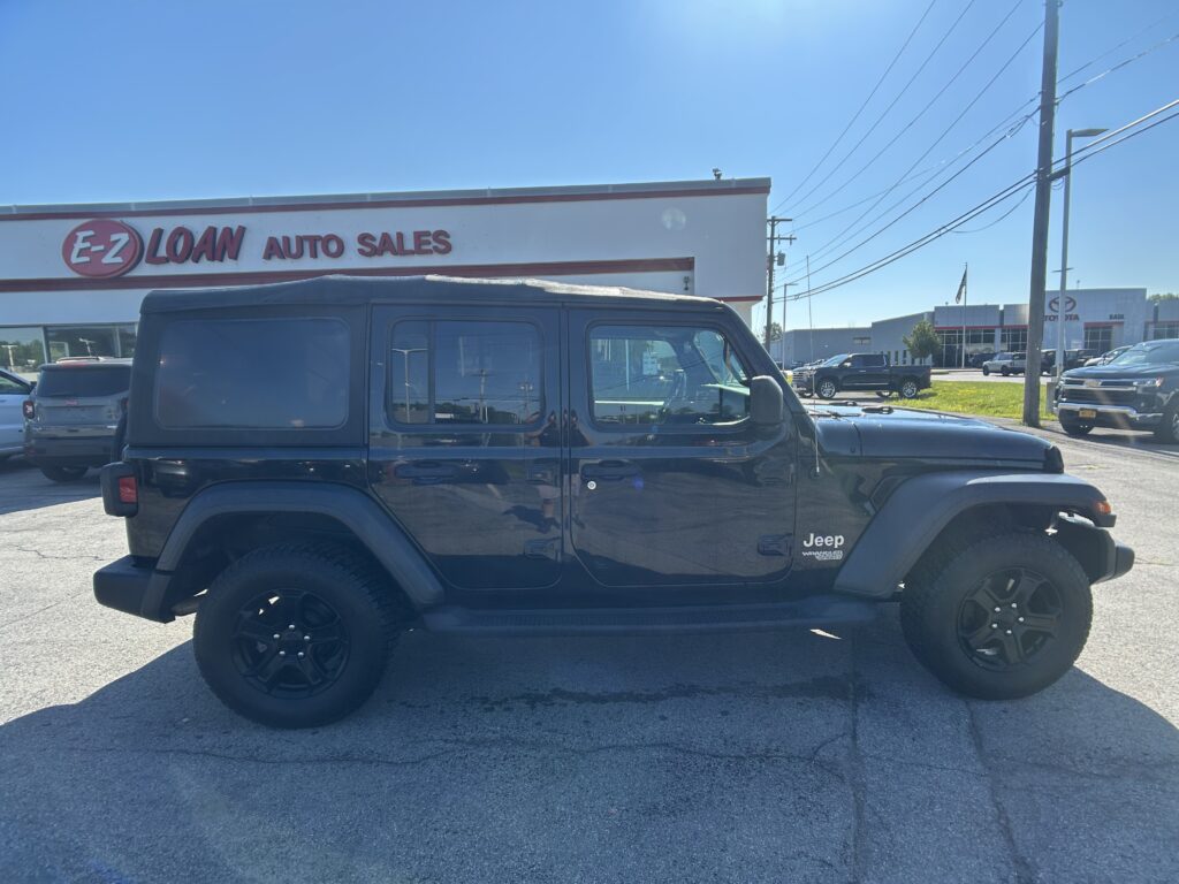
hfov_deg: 67.3
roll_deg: +1.3
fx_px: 886
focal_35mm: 26
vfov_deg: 53.1
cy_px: 442
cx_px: 590
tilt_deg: -6.8
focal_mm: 5.7
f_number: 1.5
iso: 50
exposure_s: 1/3077
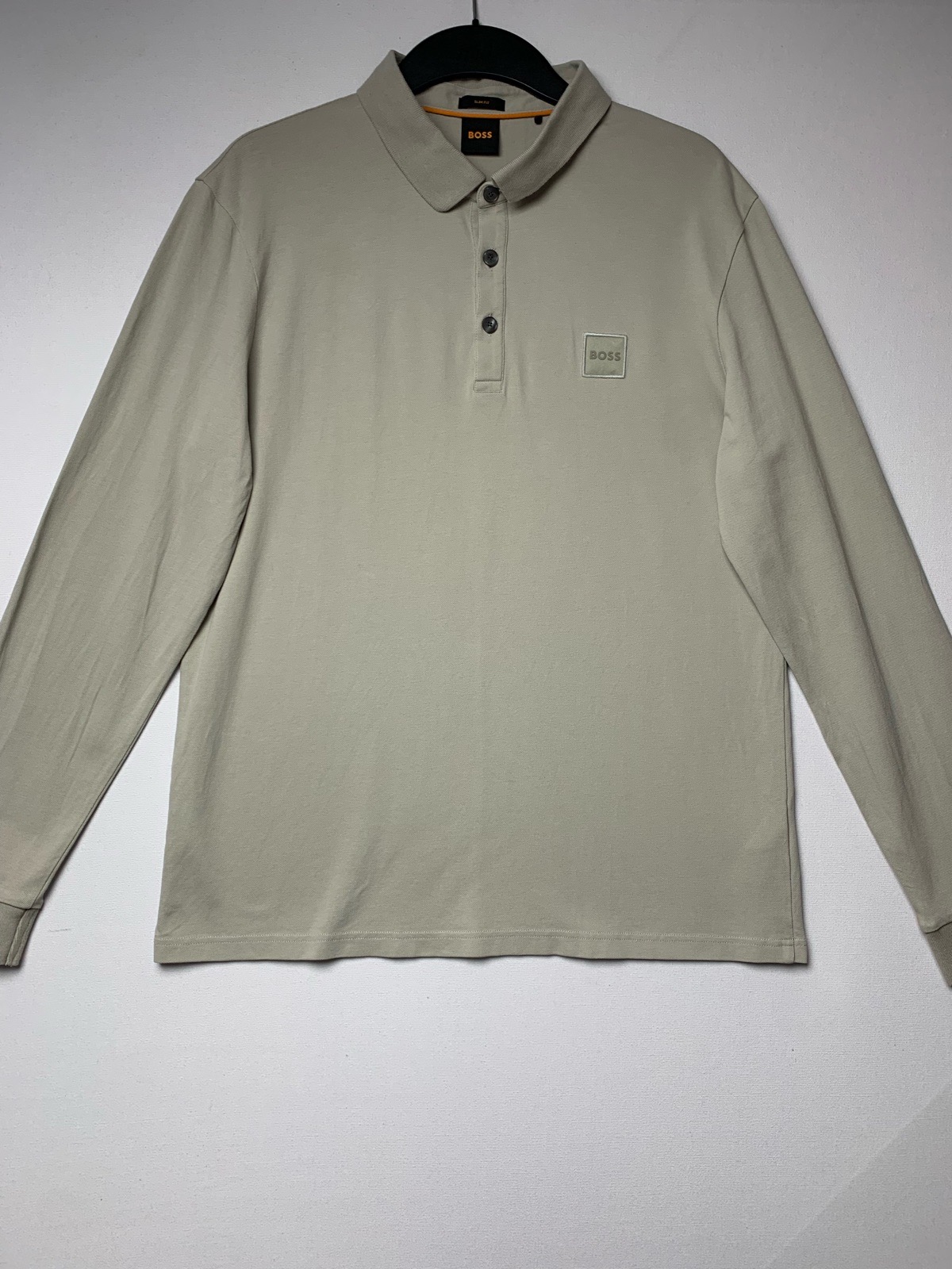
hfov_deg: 53.1
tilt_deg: -28.9
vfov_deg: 67.3
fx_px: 953
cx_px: 476
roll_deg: -1.8
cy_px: 634
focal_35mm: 26
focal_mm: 4.25
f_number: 1.8
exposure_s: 1/121
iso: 40
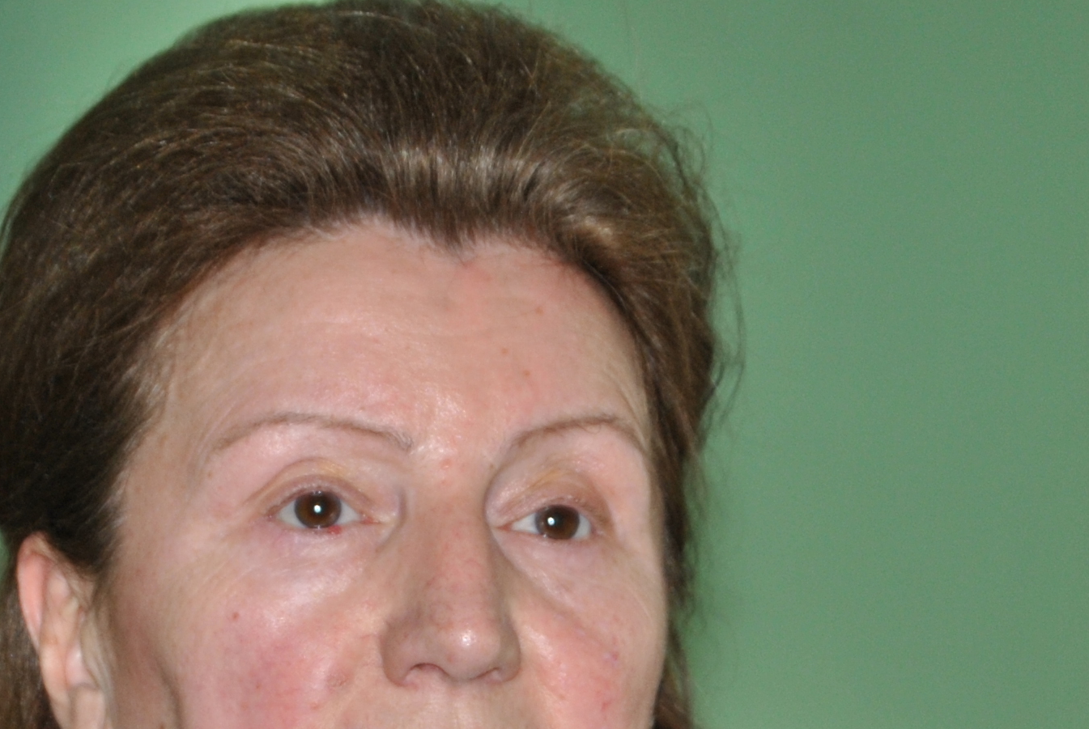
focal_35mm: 237
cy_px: 873
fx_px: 7193
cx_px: 317
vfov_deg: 5.8
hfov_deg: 8.6
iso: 200
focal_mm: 55
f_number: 5.6
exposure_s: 1/60
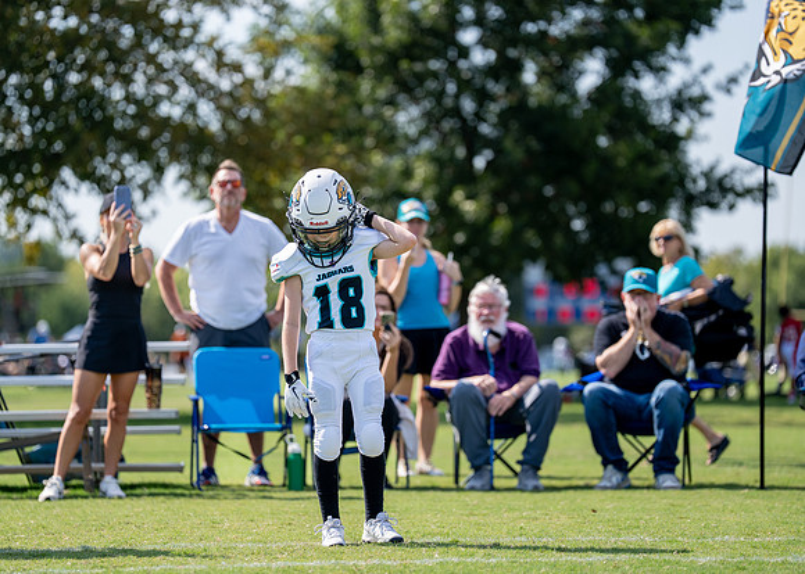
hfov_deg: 12.5
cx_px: 371
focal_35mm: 160
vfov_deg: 9.0
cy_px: 286
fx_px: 3668
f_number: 2.8
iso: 200
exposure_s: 1/2500
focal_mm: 151
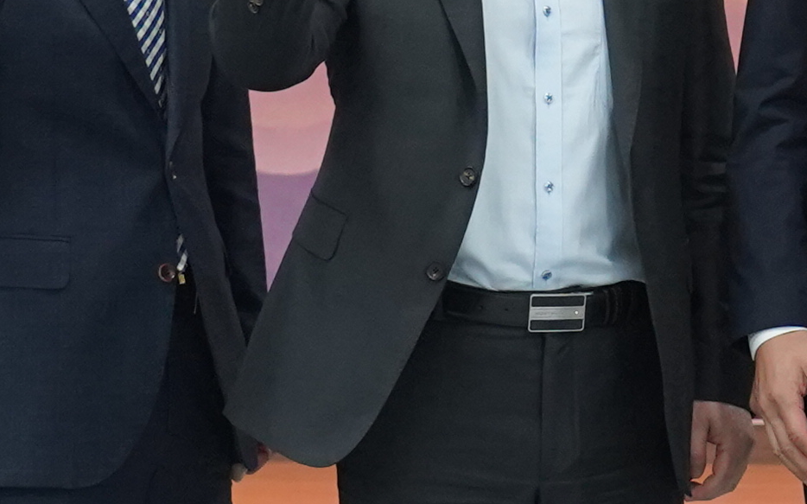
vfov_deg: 5.0
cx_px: 847
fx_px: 5760
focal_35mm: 262
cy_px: 239
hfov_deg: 8.0
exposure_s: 1/160
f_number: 4
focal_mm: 40
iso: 2000
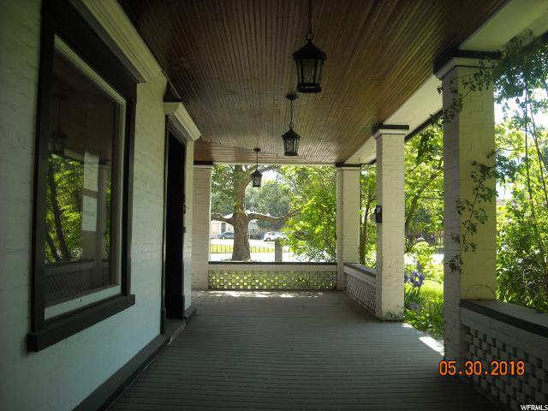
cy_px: 206
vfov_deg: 40.7
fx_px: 554
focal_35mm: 35
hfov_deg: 52.6
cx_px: 274
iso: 95
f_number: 2.8
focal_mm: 5.7
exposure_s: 1/250
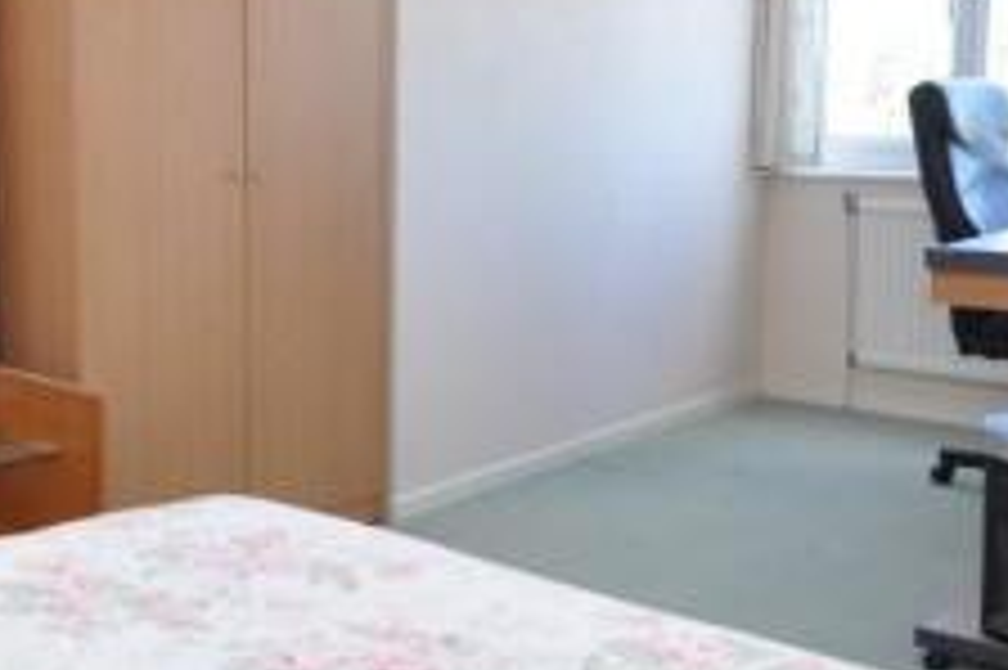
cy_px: 198
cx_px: 266
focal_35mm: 44
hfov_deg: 43.3
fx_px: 1231
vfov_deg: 30.1
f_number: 4.5
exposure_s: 1/80
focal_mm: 10
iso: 400
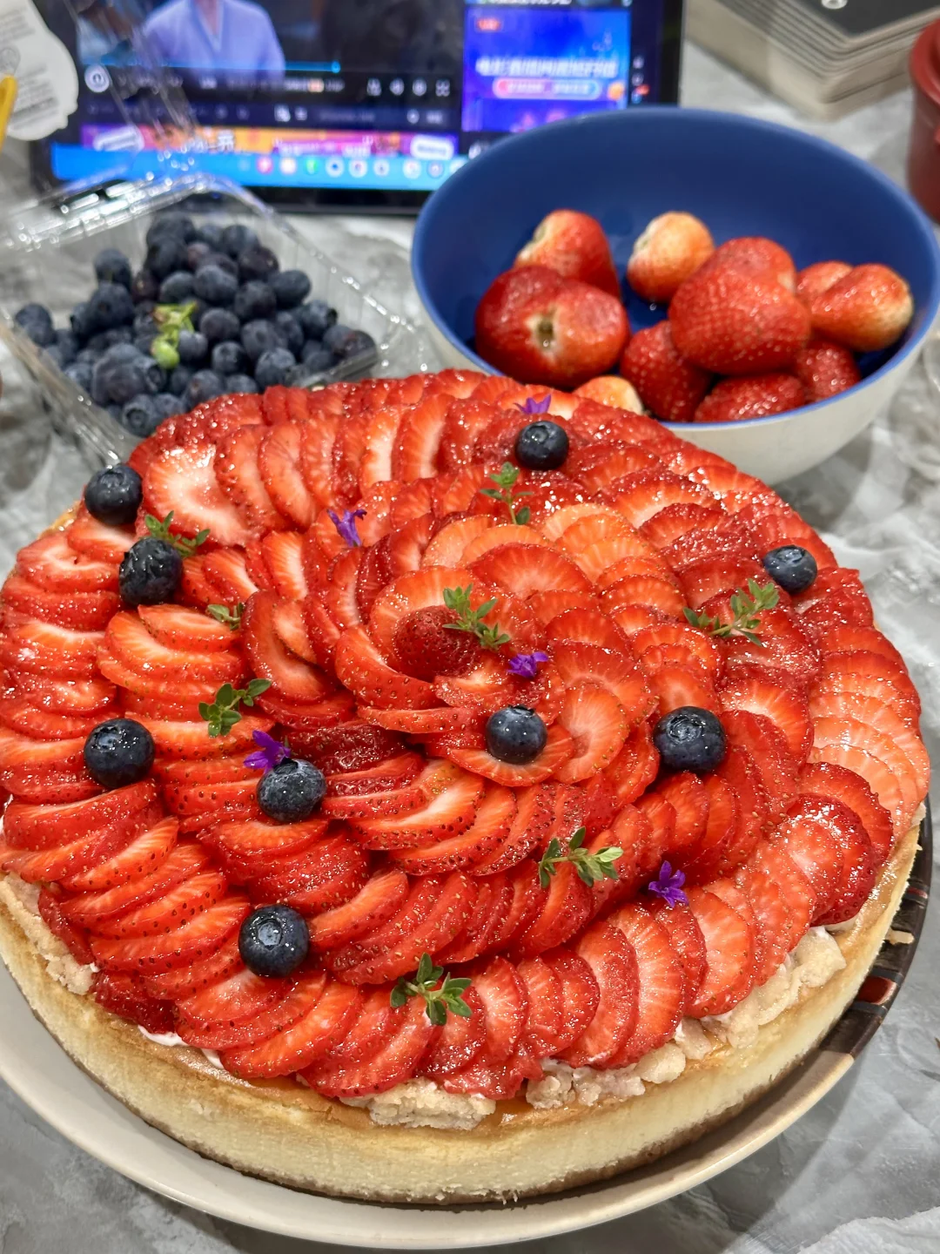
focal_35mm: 48
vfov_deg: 39.7
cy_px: 627
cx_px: 470
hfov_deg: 30.3
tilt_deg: -46.6
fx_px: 1738
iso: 200
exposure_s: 1/40
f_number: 1.78
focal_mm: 6.86
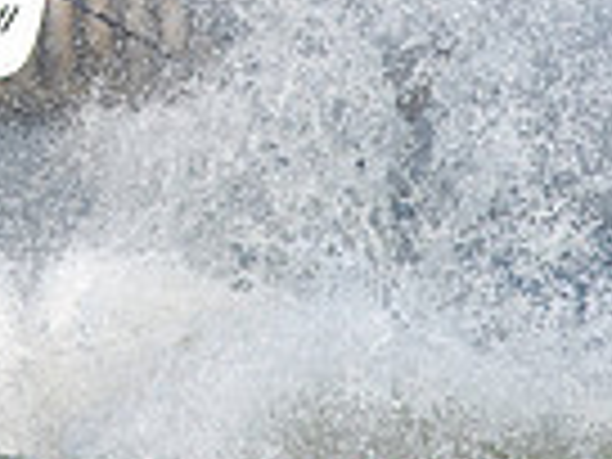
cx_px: -54
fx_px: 45631
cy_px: -367
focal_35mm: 2581
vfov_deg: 0.6
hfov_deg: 0.8
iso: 500
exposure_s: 1/2500
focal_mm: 420
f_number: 5.6
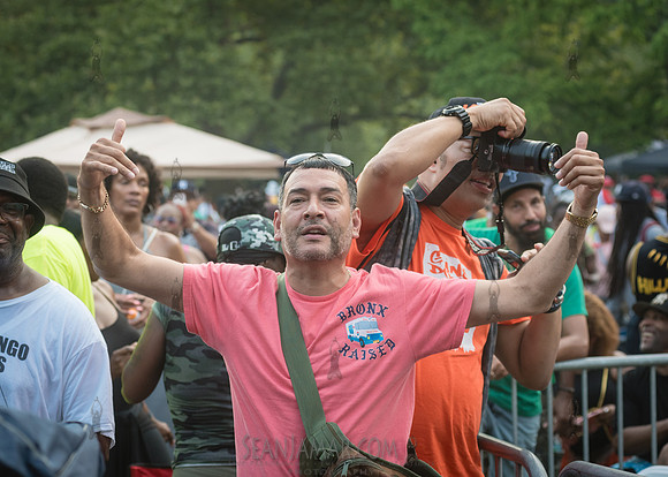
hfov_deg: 21.8
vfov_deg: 15.7
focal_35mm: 91
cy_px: 227
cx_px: 289
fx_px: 1731
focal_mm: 80
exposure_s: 1/400
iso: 1000
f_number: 4.5
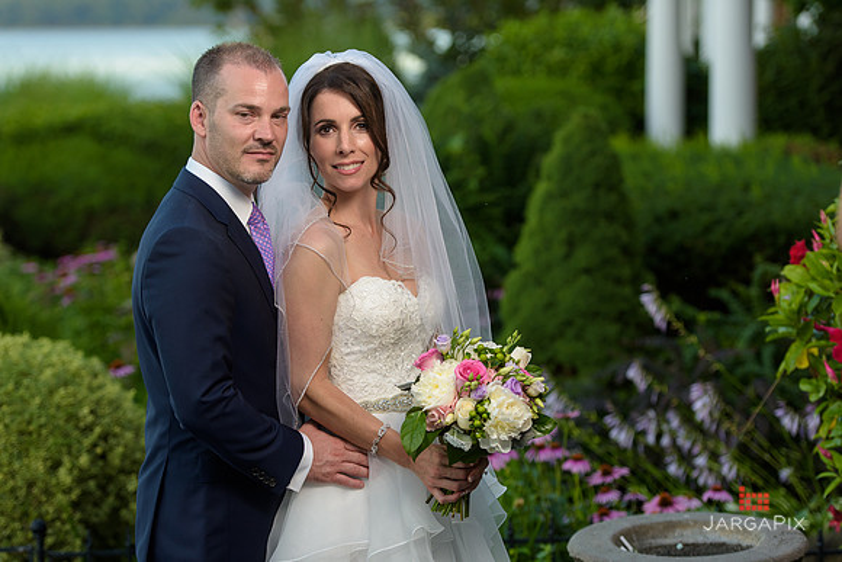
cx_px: 421
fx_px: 2293
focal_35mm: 98
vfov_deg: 14.0
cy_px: 281
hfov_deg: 20.8
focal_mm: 98
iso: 200
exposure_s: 1/400
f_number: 3.2
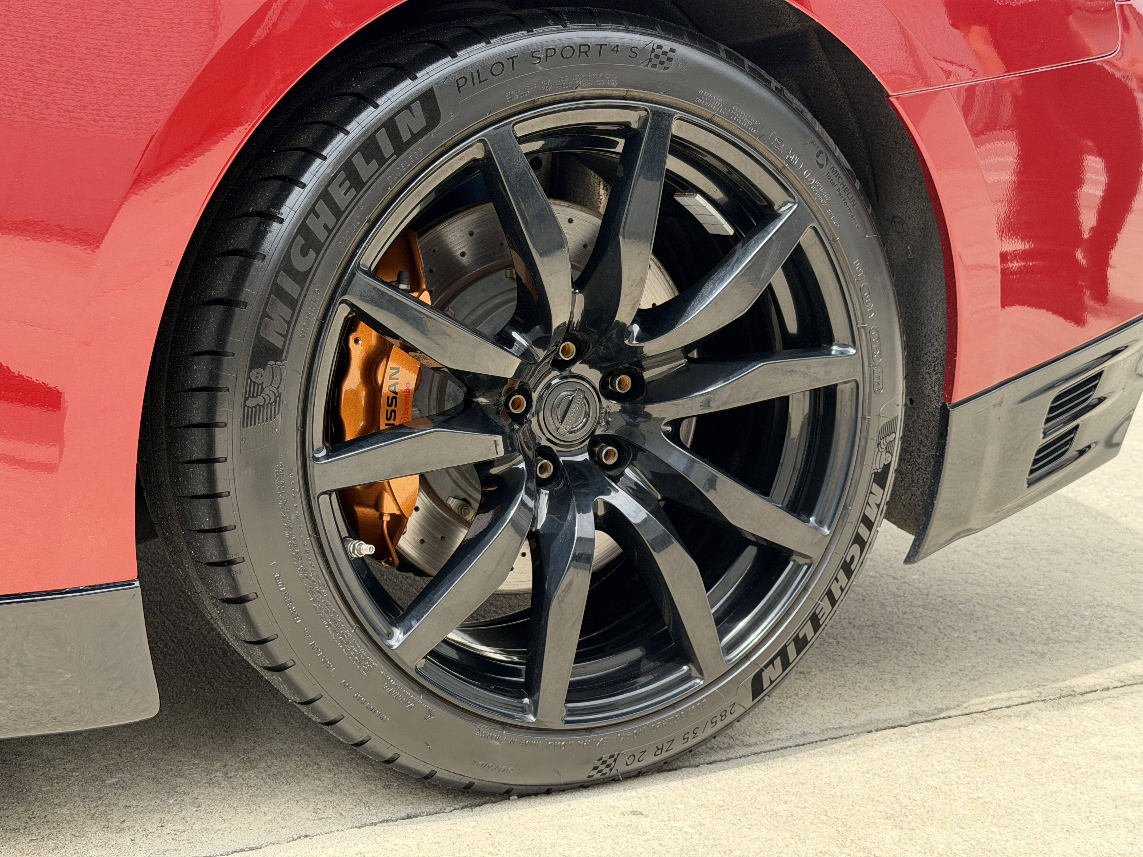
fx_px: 1585
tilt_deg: -10.6
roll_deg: +0.3
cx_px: 572
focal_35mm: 48
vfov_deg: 30.3
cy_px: 428
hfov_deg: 39.7
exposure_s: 1/786
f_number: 1.78
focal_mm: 6.76
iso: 100
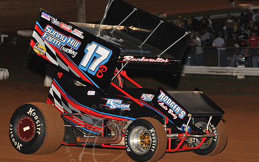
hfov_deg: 13.5
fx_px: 1094
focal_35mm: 155
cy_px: 85
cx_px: 101
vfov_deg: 8.5
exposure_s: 1/320
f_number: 7.1
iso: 1250
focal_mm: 112
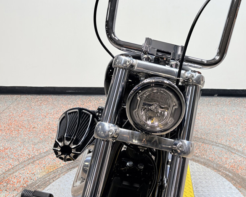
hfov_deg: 43.2
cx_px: 164
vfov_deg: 34.8
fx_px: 306
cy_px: 45
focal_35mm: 42
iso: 32
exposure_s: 1/125
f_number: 1.6
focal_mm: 5.96
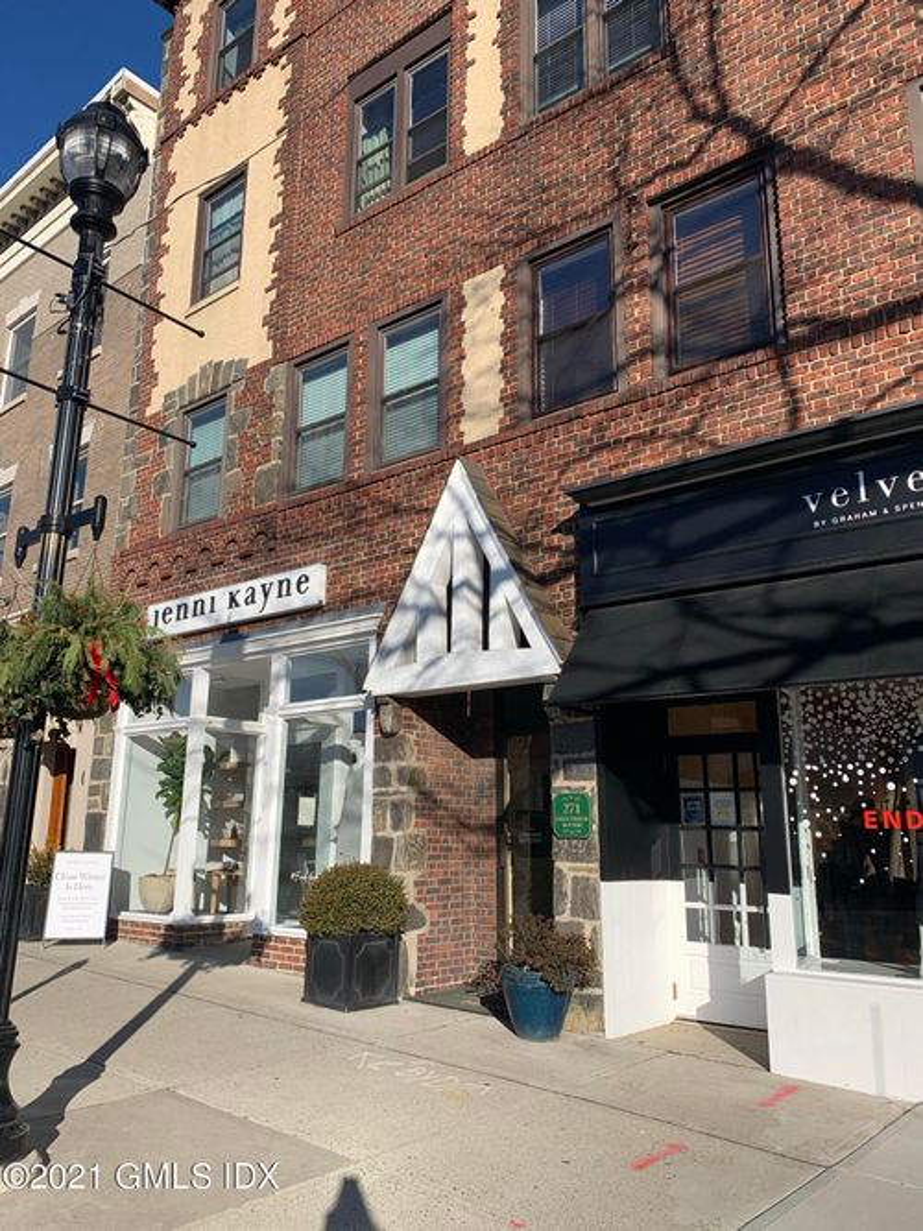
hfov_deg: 53.0
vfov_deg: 67.3
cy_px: 616
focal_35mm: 26
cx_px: 462
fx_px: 925
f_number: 1.8
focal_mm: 4.25
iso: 25
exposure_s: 1/2421
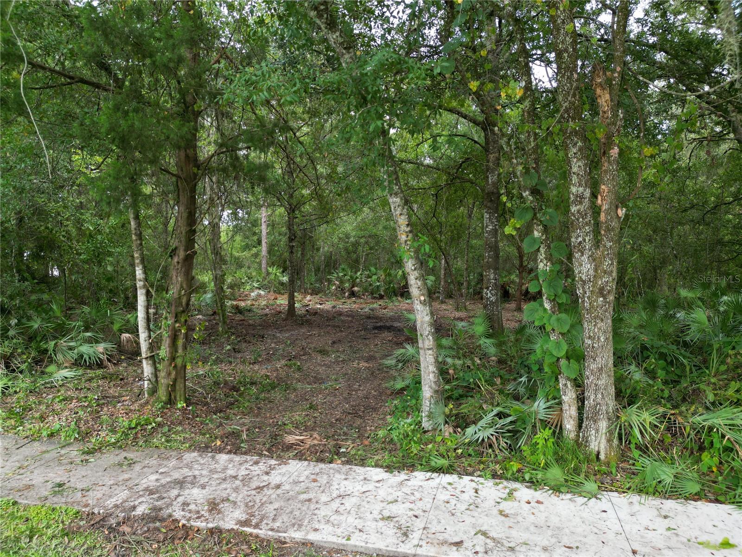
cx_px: 371
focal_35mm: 24
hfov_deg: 71.6
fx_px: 514
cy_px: 278
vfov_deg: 56.8
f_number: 1.7
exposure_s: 1/320
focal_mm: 6.72
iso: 140
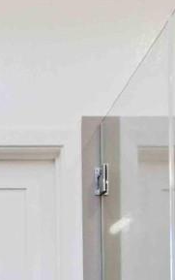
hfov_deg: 16.8
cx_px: -43
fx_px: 564
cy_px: 367
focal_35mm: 74
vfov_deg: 24.2
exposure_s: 1/500
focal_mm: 14
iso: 2000
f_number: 8
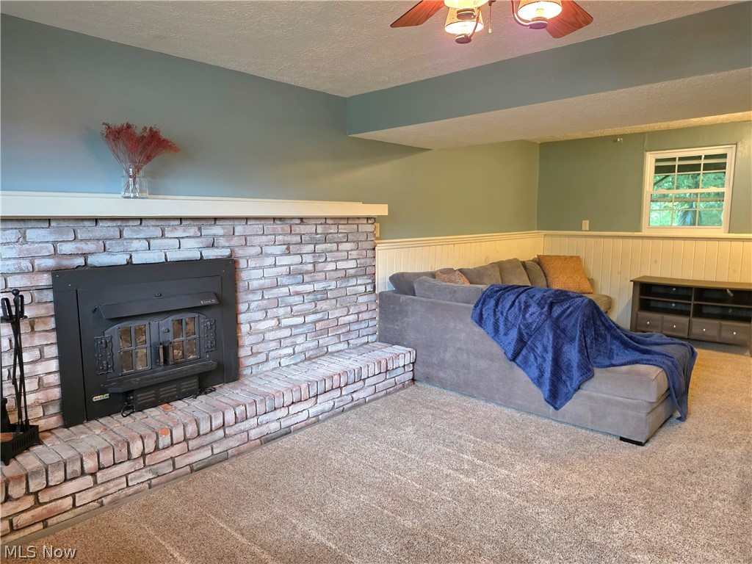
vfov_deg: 58.9
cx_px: 376
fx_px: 500
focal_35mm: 23
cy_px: 282
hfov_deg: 73.9
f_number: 1.7
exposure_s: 1/120
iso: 800
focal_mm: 6.25
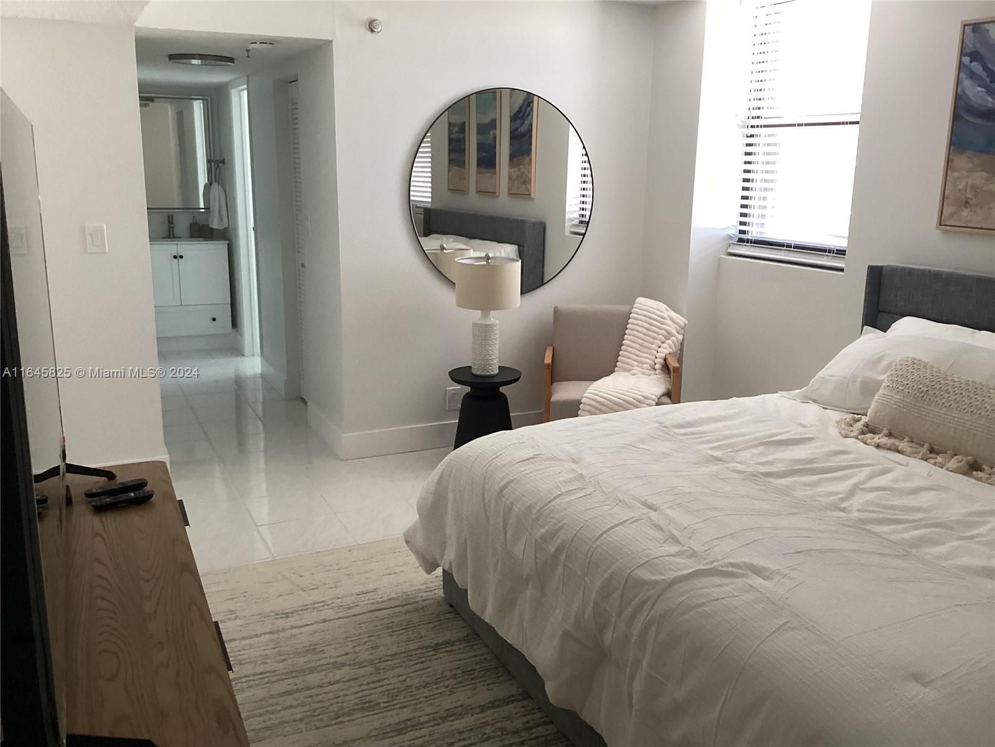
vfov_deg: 45.4
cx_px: 498
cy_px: 374
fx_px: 891
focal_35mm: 31
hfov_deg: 58.4
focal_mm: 3.3
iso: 160
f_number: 2.4
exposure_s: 1/60
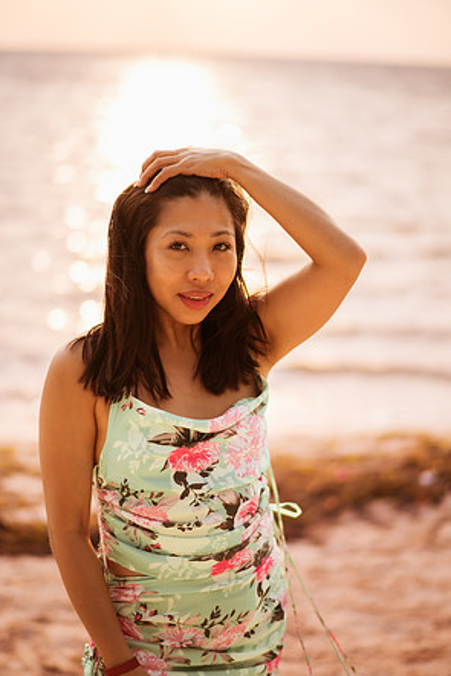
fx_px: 1108
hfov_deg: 23.0
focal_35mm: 59
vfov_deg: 33.9
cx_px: 228
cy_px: 341
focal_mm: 58
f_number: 1.4
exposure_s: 1/2000
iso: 100
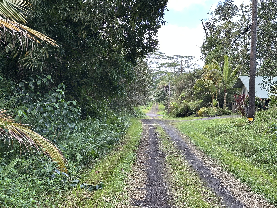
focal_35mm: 48
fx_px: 384
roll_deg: -1.6
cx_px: 138
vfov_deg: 30.3
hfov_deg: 39.7
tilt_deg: -0.4
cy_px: 104
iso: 64
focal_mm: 6.86
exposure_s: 1/353
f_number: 1.78
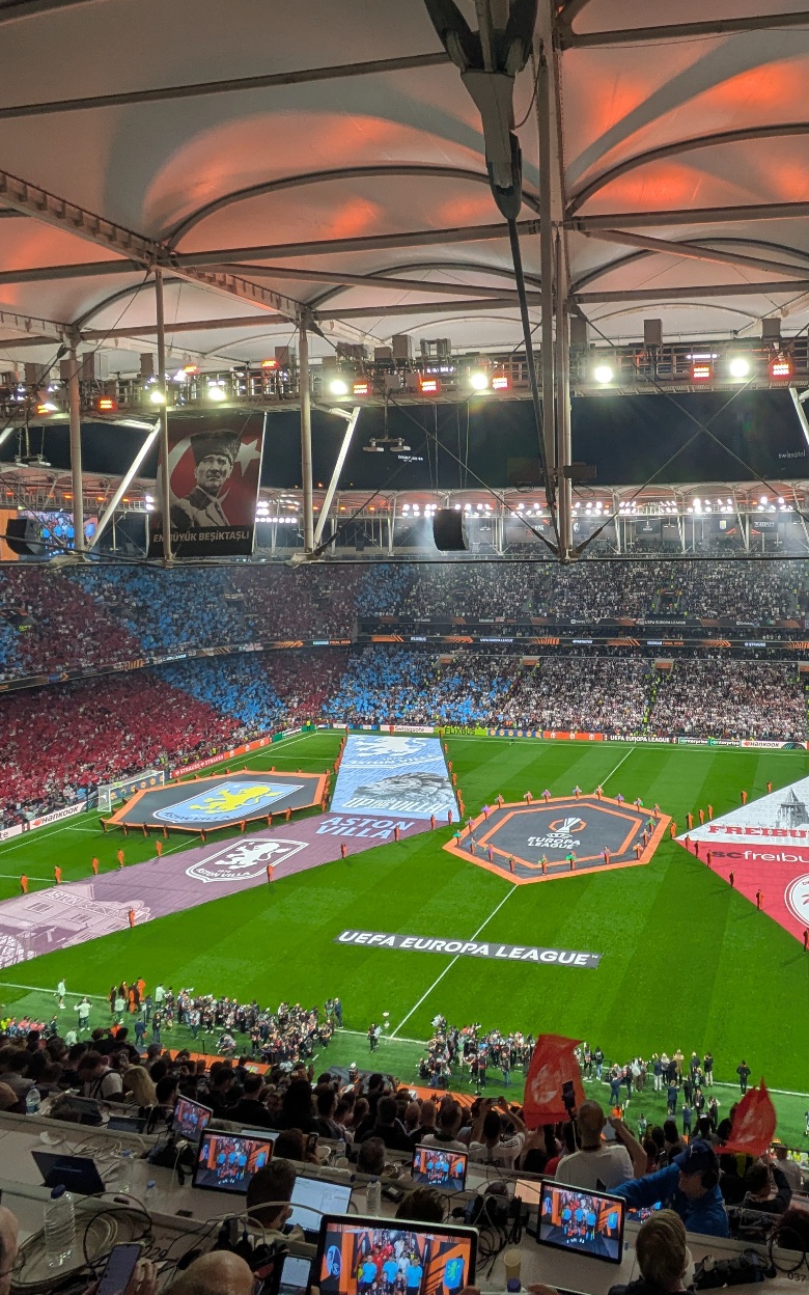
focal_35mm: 22
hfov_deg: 51.9
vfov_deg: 79.4
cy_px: 582
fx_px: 776
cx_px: 635
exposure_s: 1/101
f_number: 2.2
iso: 45
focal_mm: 1.83
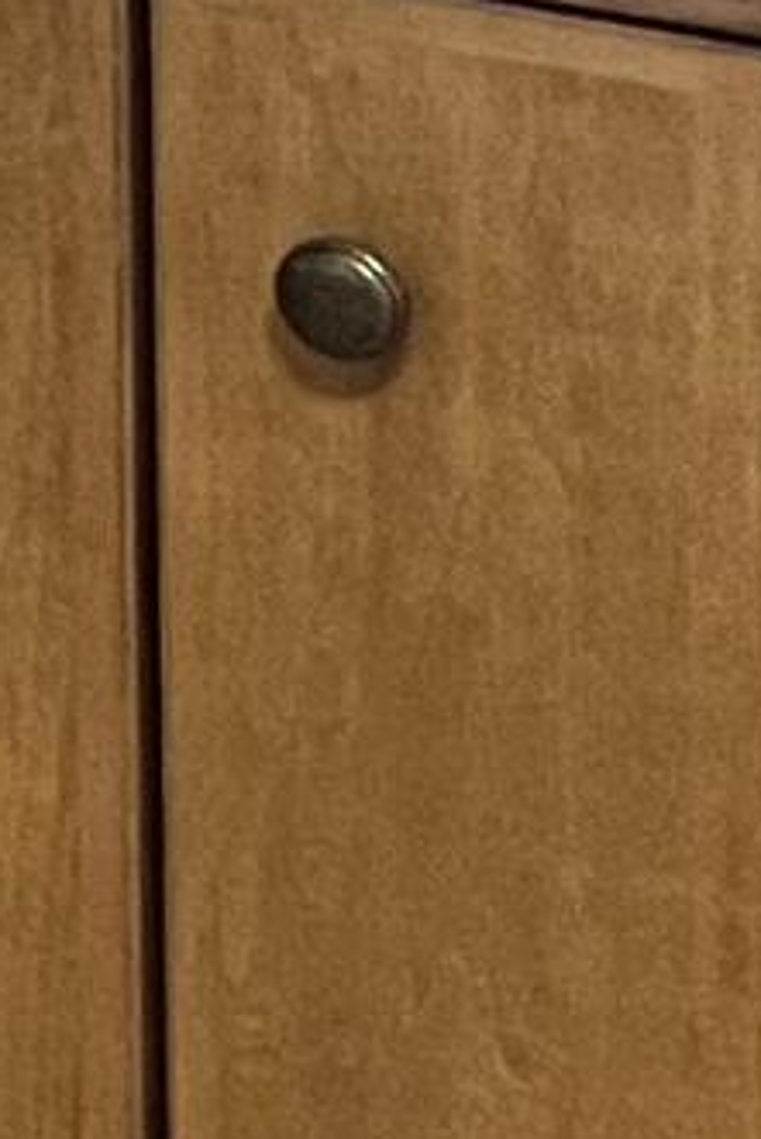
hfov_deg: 4.4
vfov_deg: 7.9
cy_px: -1445
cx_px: -3722
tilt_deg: -6.7
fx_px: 7760
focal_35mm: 245
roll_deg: +4.1
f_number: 1.5
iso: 125
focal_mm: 5.7
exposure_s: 1/60
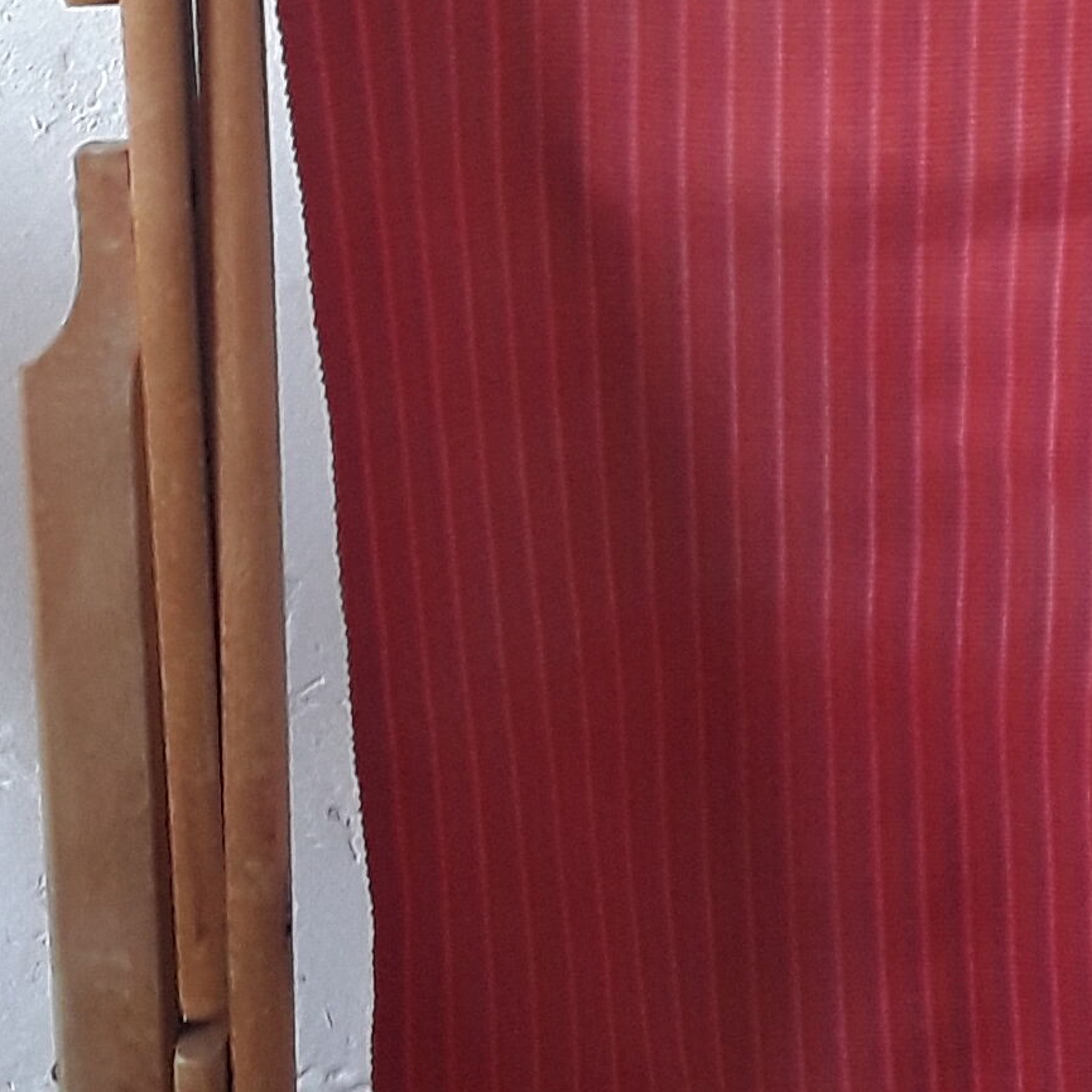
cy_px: 184
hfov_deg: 19.2
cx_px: 712
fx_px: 3212
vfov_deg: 19.1
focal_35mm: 90
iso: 160
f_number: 1.9
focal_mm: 2.91
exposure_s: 1/17
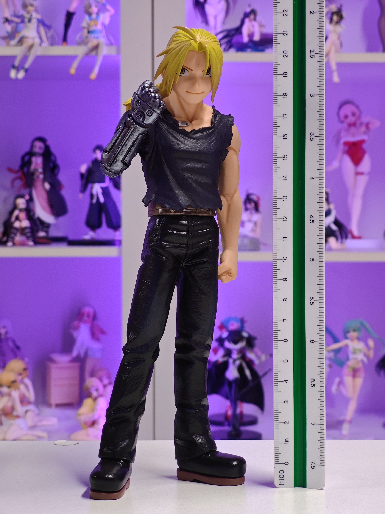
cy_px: 257
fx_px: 1186
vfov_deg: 24.4
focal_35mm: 80
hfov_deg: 18.4
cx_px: 192
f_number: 2.4
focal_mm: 7.48
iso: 400
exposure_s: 1/15.9
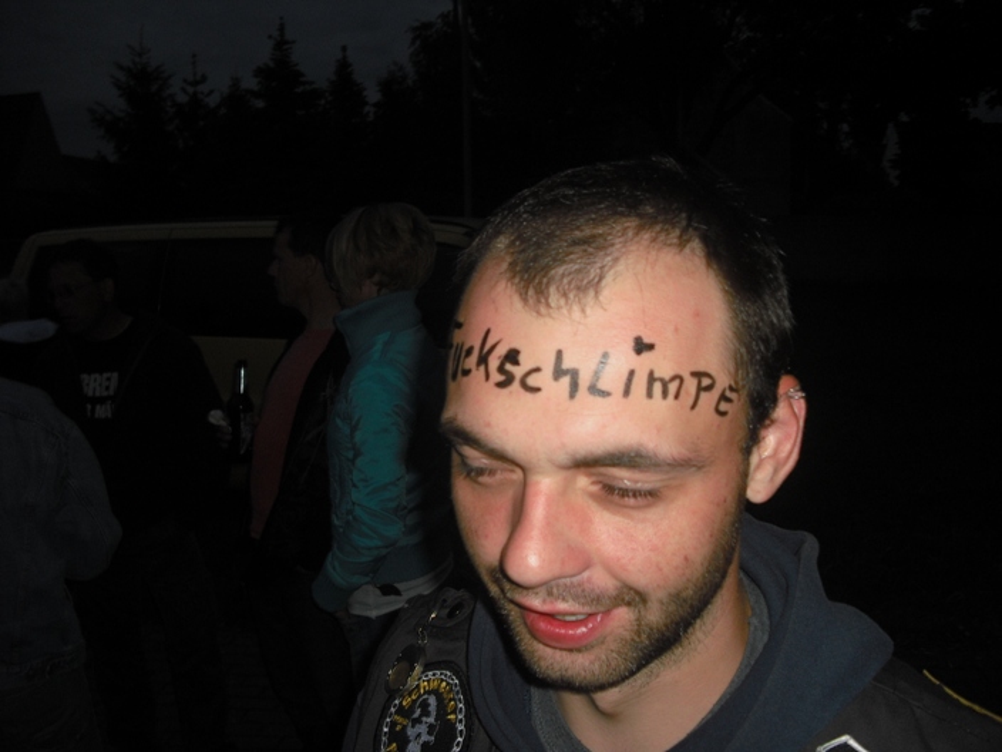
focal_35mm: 38
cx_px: 501
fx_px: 1100
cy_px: 376
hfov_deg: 49.0
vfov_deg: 37.7
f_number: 2.8
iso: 100
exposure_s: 1/60
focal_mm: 6.2
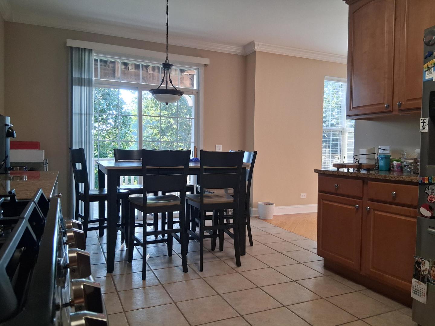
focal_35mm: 26
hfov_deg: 67.3
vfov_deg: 53.1
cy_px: 163
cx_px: 218
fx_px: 327
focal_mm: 3.98
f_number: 1.8
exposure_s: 1/120
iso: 250
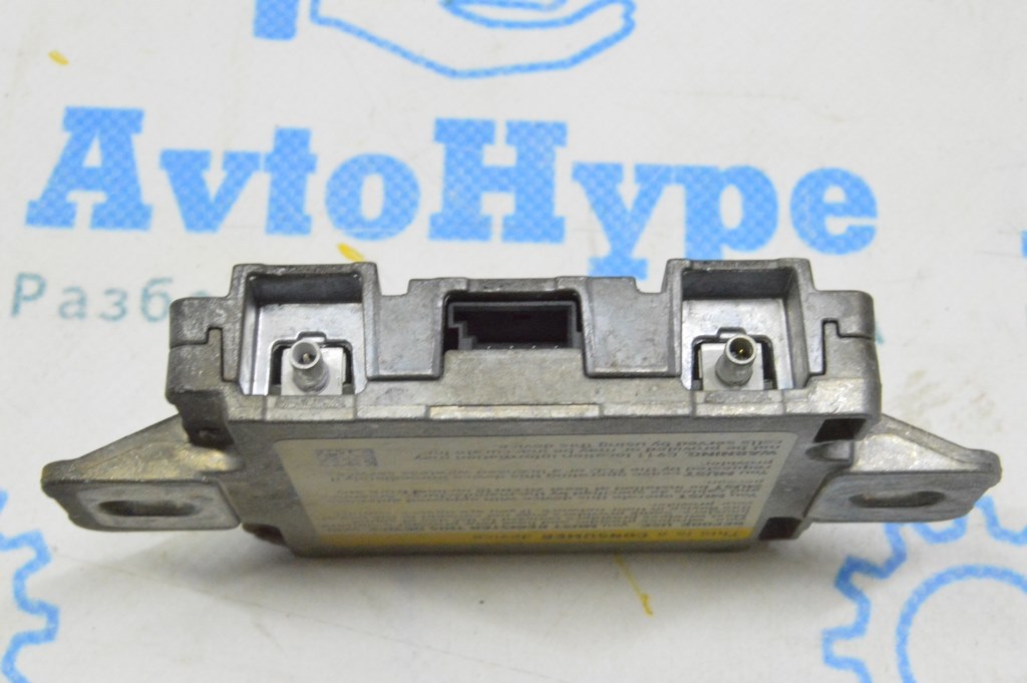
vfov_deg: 22.6
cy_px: 342
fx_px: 1710
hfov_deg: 33.4
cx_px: 514
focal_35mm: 60
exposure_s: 1/20
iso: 6400
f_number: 20
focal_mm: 40
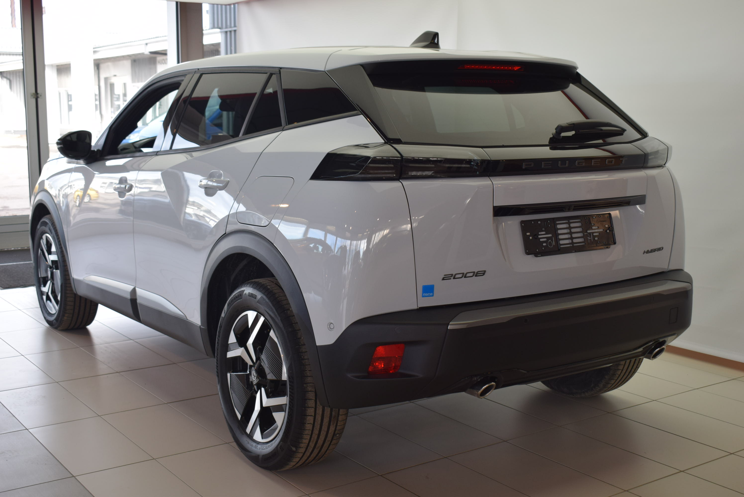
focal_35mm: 45
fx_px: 931
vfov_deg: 29.9
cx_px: 372
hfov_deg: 43.6
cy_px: 248
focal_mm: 30
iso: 400
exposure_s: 1/125
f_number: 5.6
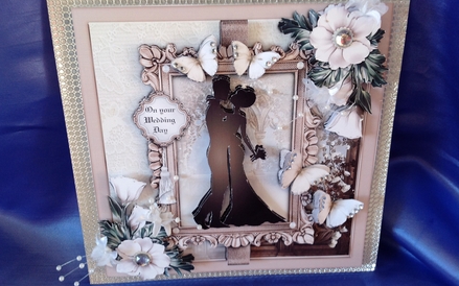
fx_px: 475
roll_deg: +0.5
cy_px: 143
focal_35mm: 38
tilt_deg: -44.3
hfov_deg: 51.6
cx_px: 225
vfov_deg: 33.6
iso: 50
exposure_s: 1/24
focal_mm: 4.28
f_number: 2.4
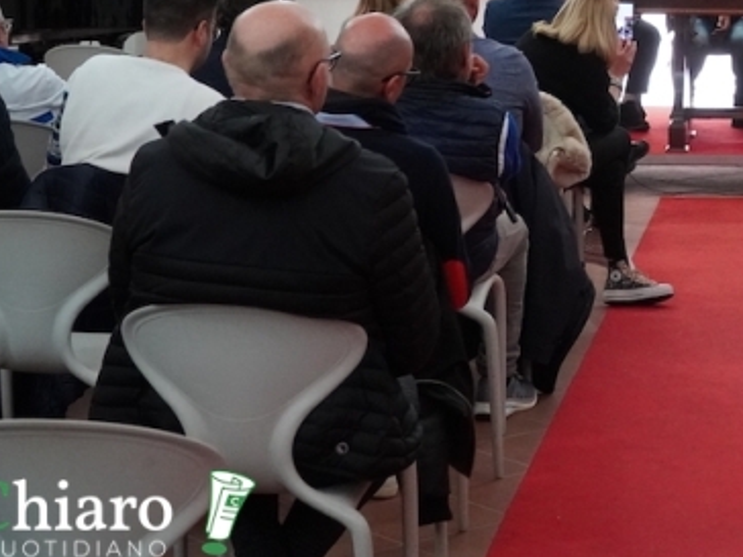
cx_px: 761
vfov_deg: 15.3
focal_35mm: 95
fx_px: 2039
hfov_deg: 20.0
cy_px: 22
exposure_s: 1/60
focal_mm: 30
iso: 4000
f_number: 4
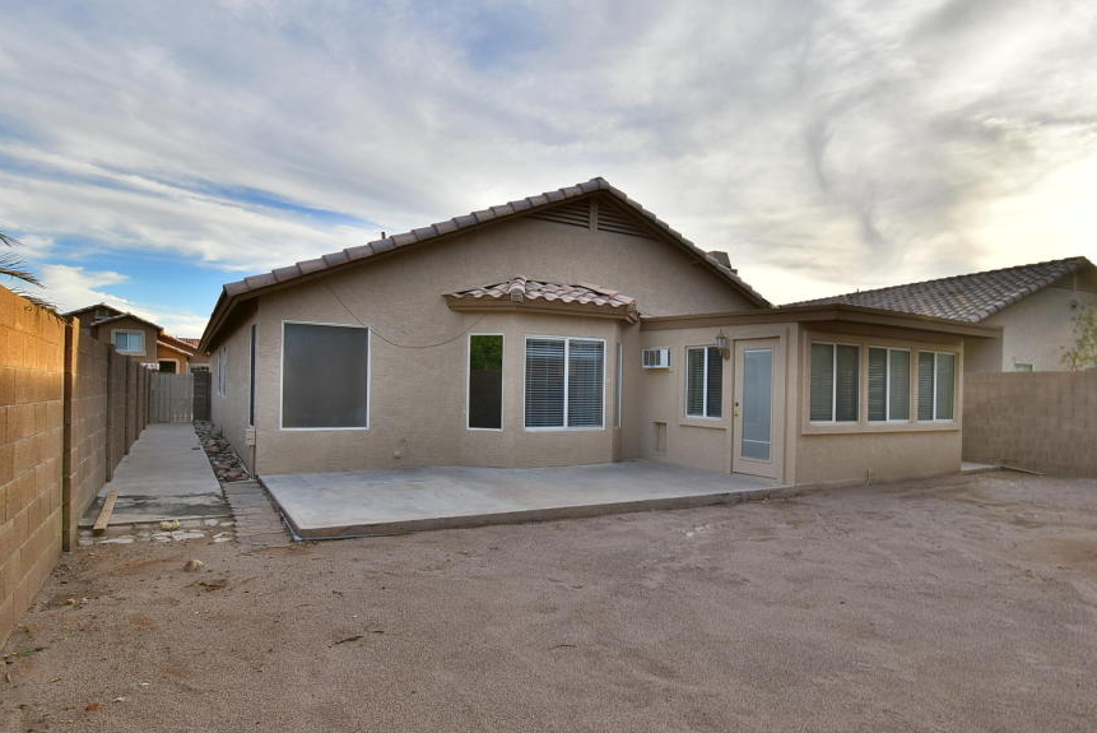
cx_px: 564
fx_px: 610
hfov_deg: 83.9
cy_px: 386
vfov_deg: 62.0
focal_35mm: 20
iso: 100
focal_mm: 10
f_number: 8
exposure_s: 1/100
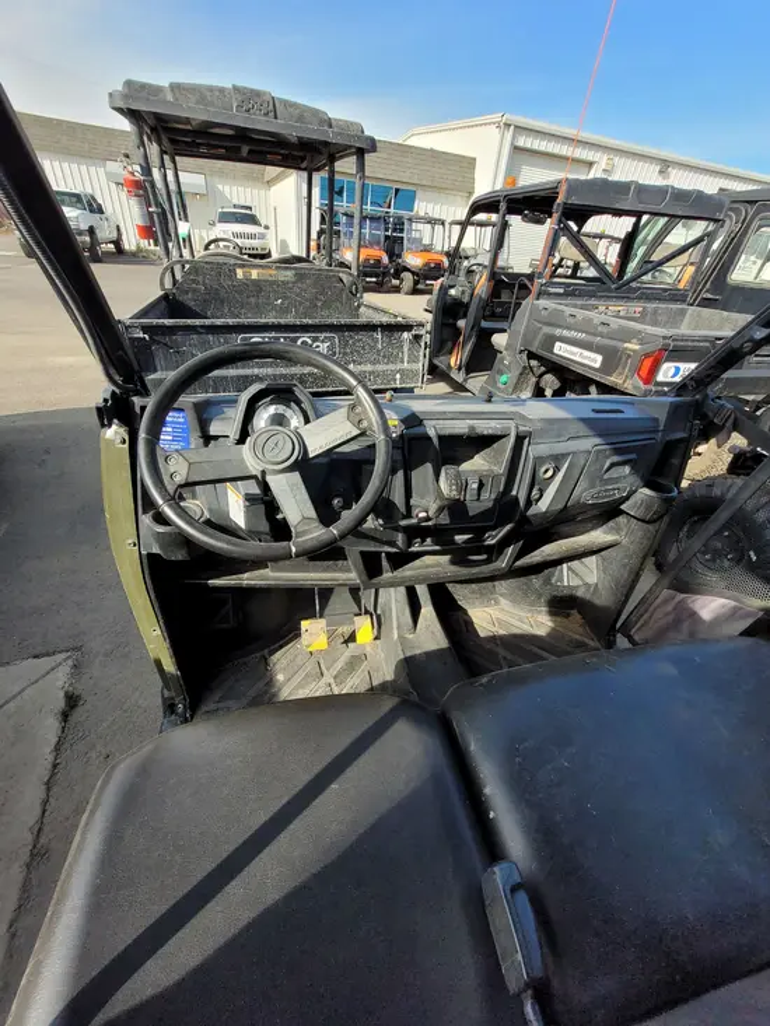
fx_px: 385
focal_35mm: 13
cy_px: 513
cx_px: 385
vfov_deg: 106.2
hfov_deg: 89.9
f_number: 2.2
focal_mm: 1.74
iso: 40
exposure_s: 1/503
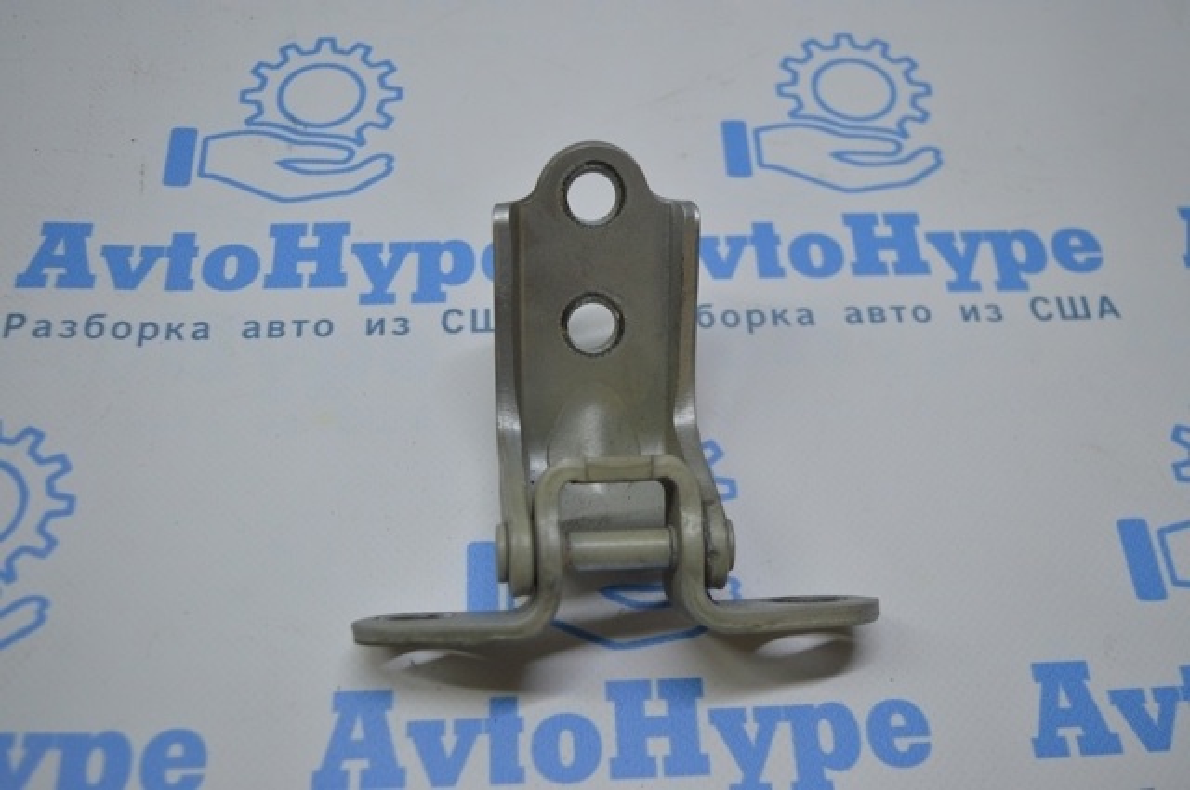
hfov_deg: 49.6
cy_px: 395
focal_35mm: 39
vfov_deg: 34.1
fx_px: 1288
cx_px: 595
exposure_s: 1/160
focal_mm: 26
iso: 400
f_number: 4
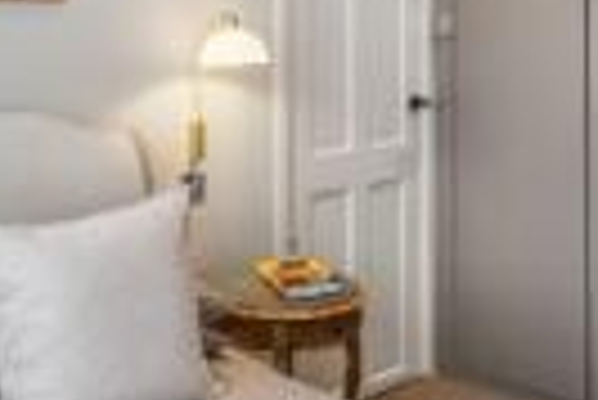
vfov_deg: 22.3
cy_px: 16
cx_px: 312
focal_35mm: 59
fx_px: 981
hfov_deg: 33.9
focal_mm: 12
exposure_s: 1/25
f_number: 9
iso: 640
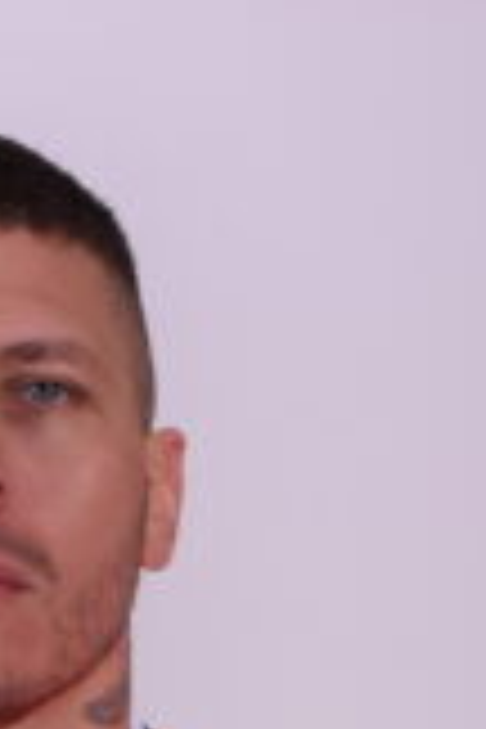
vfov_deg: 8.4
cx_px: -32
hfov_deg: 5.9
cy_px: 1566
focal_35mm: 231
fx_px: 4677
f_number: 9
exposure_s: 1/100
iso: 500
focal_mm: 50
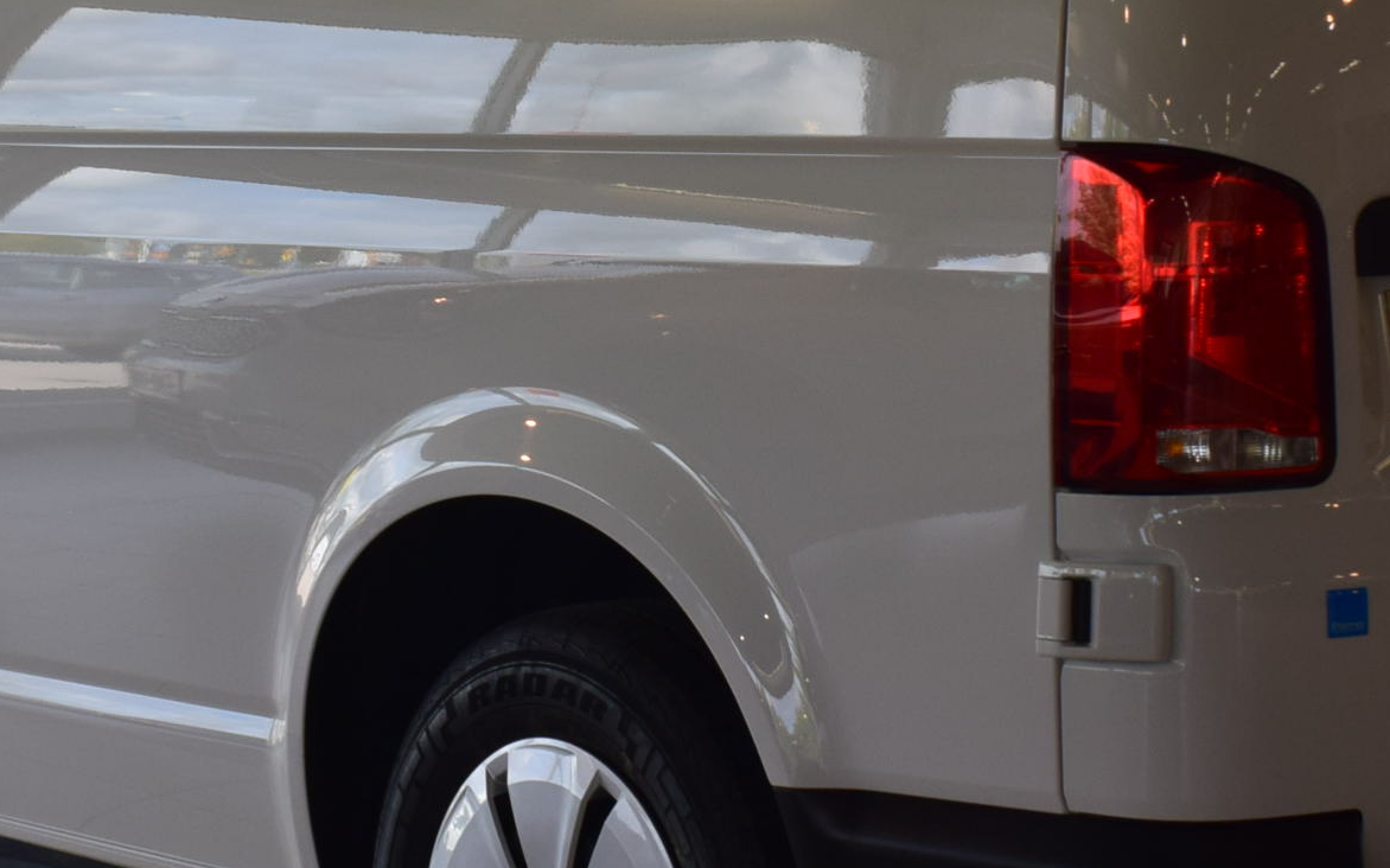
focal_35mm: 125
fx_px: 4734
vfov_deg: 10.5
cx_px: 722
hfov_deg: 16.7
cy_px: 254
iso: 400
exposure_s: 1/125
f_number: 9
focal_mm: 32
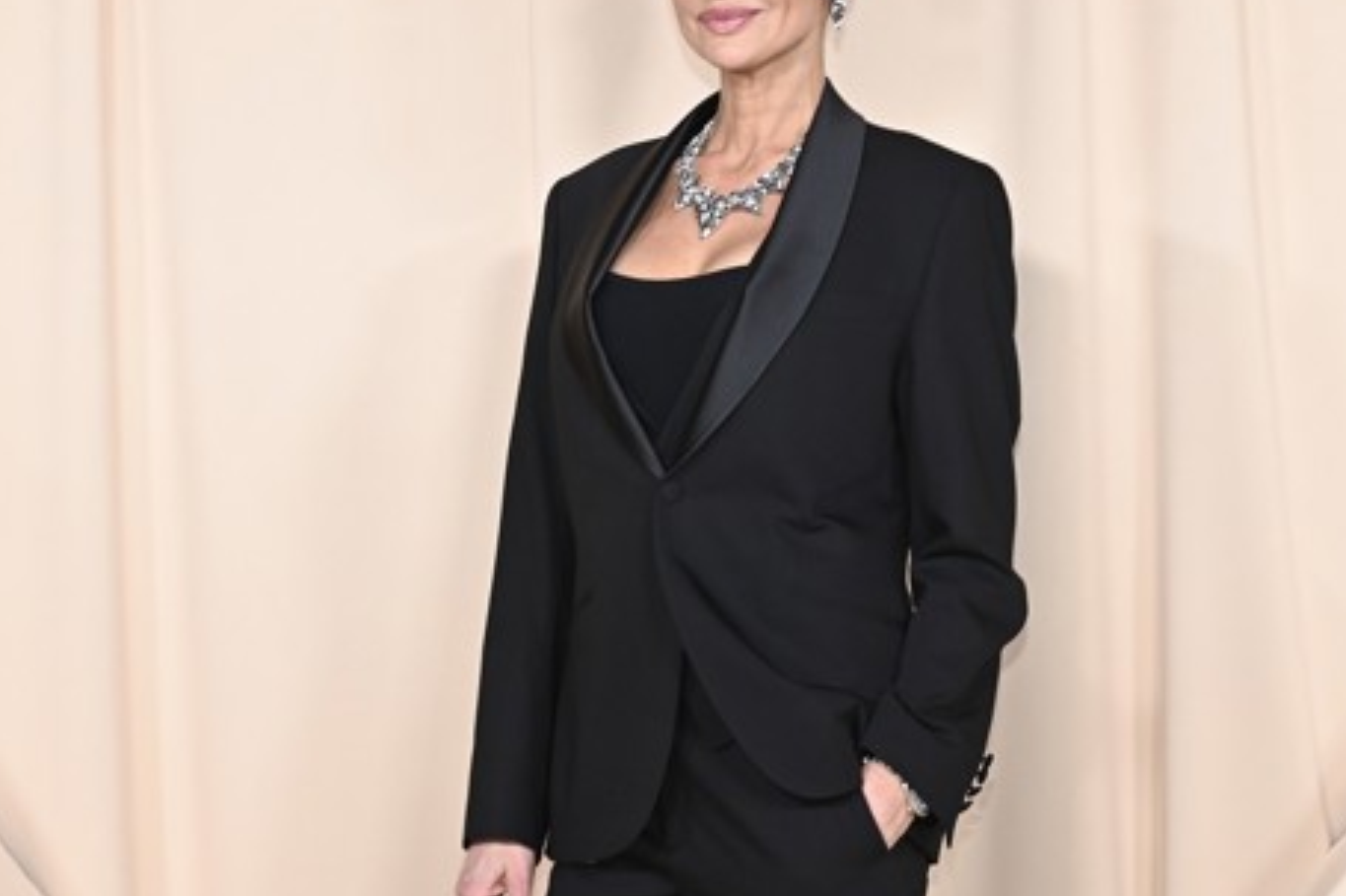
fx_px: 3513
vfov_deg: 14.5
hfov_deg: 21.7
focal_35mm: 94
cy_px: 259
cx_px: 772
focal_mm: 62
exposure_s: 1/125
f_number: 5
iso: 2500
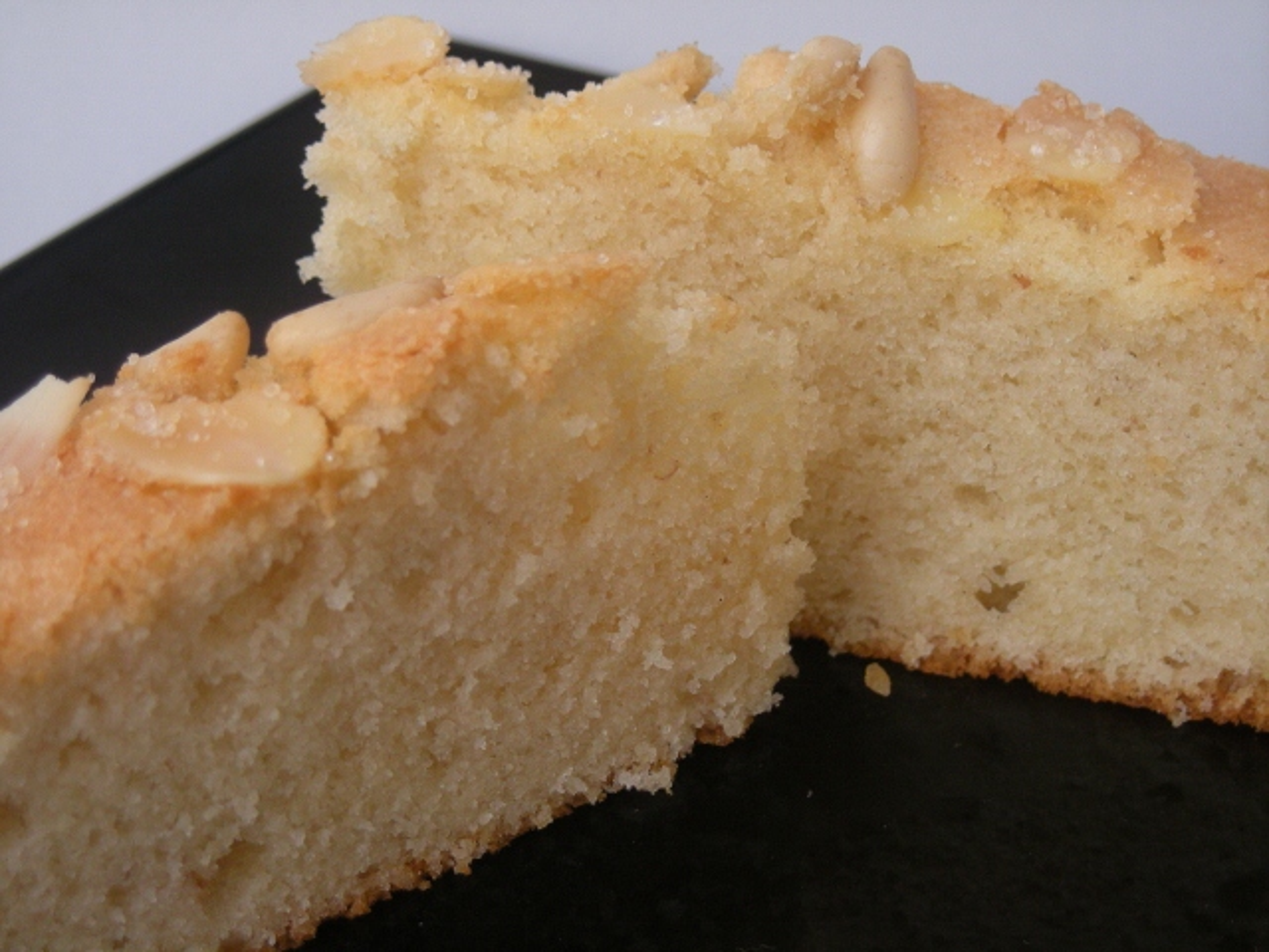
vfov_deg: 19.4
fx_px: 2786
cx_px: 634
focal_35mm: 76
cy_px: 476
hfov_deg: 25.7
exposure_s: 1/60
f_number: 3.9
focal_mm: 12.3
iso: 165
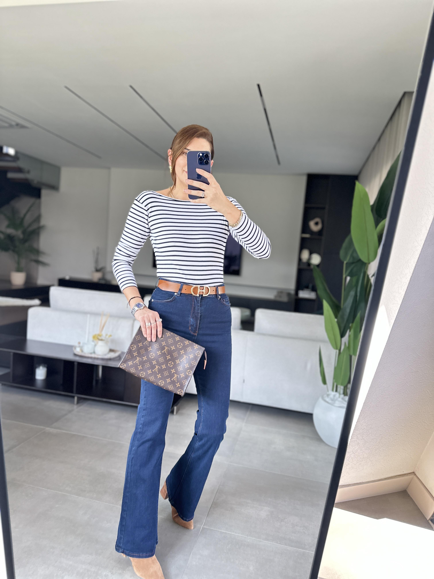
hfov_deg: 56.8
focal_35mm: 24
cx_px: 217
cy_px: 290
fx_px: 401
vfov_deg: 71.6
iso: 250
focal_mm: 6.86
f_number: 1.78
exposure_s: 1/89
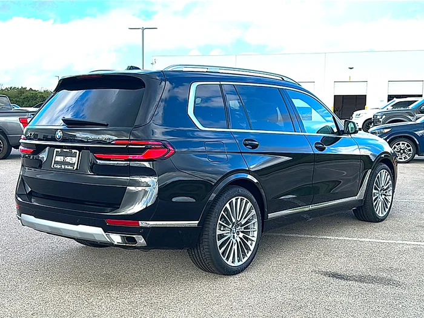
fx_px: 465
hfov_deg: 49.0
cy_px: 159
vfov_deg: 37.7
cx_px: 212
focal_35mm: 38
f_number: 1.78
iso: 100
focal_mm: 6.86
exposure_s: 1/1342
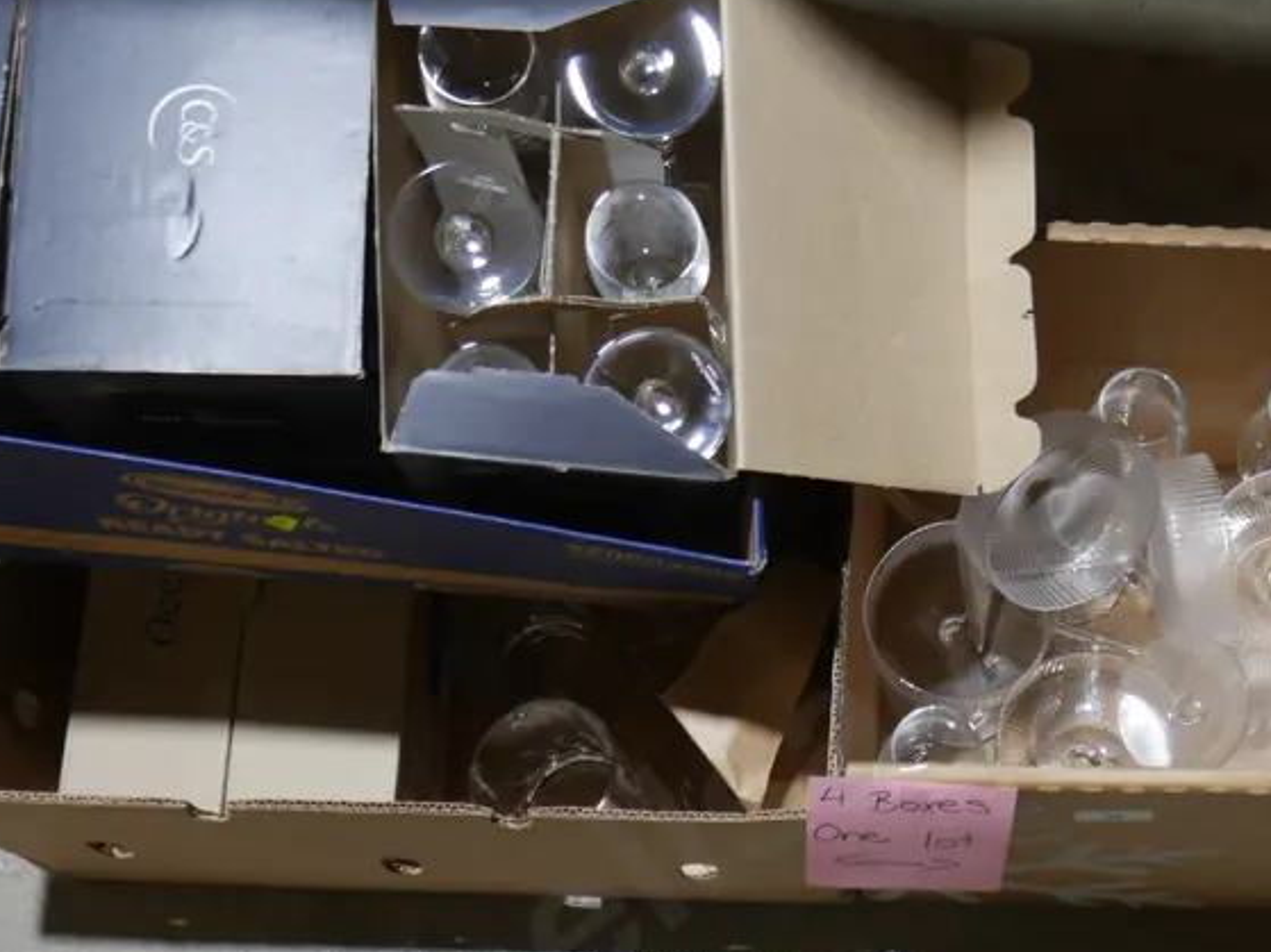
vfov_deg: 26.4
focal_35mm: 55
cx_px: 946
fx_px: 2019
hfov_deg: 34.3
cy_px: 659
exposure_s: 1/60
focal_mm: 15
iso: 250
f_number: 3.6
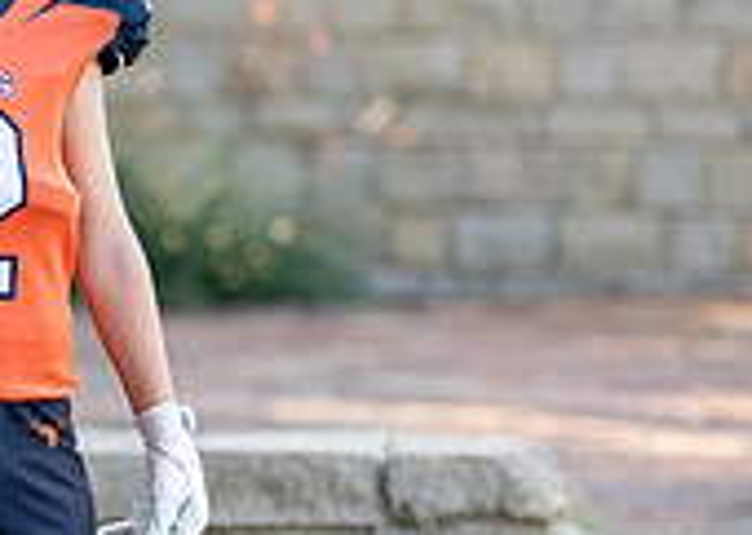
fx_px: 4565
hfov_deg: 9.3
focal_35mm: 214
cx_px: -75
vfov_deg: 6.7
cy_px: 324
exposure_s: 1/1600
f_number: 1.2
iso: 200
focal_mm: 50
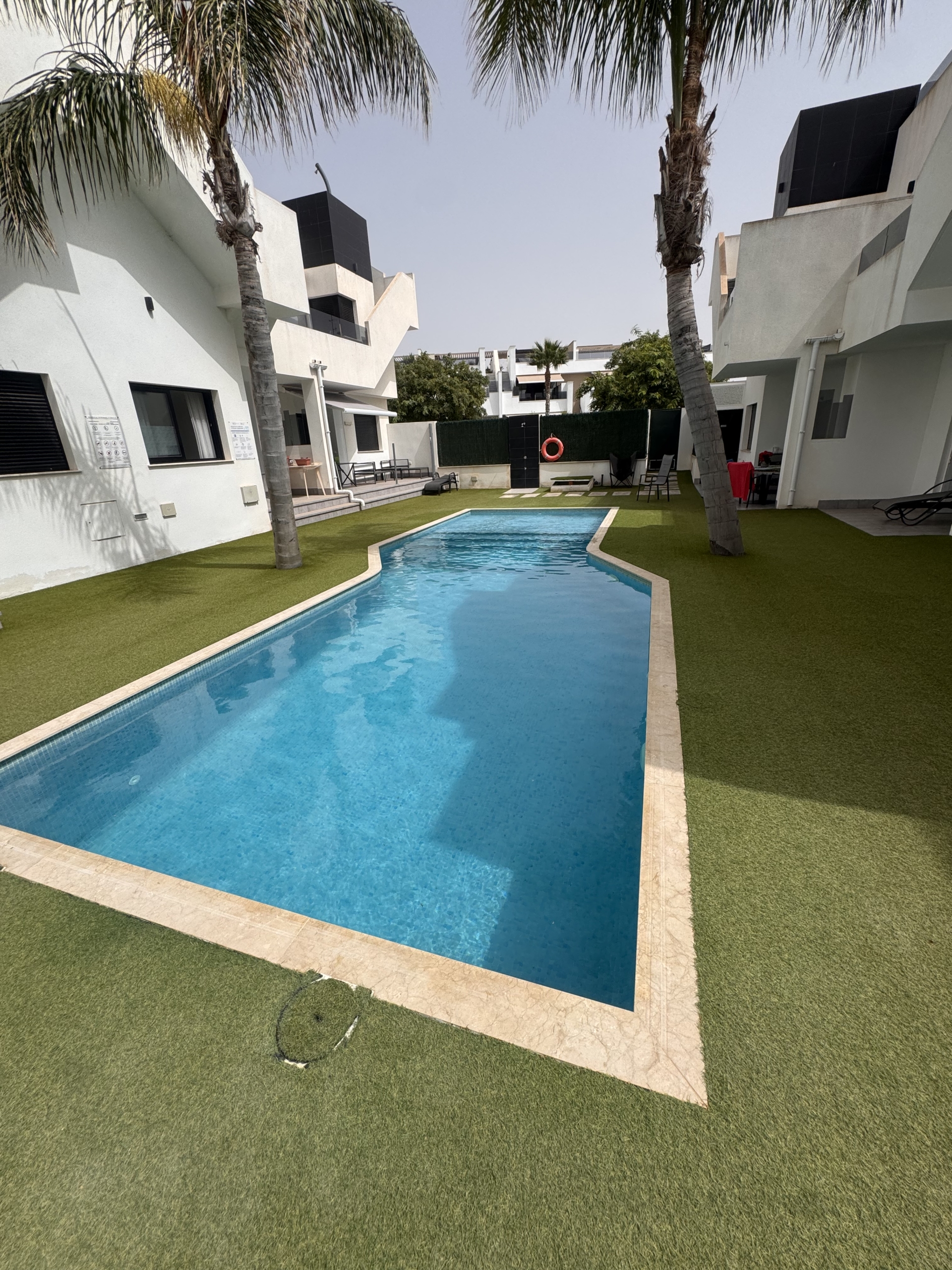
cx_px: 476
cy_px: 635
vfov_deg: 102.1
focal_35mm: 14
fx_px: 513
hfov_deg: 85.7
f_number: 2.2
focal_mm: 2.22
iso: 50
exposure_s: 1/2415
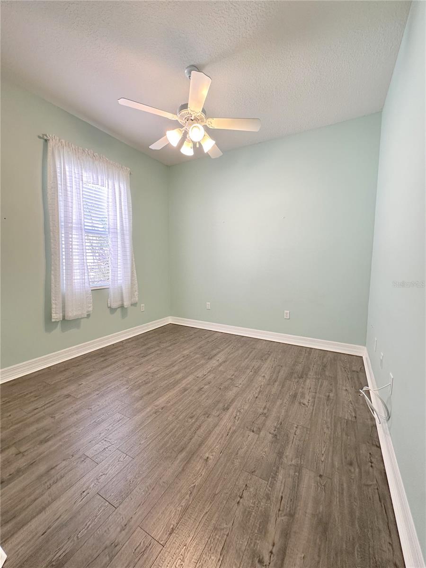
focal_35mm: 14
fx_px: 230
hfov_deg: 85.7
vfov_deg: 102.1
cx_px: 213
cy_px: 284
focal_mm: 2.22
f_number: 2.2
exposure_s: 1/120
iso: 160
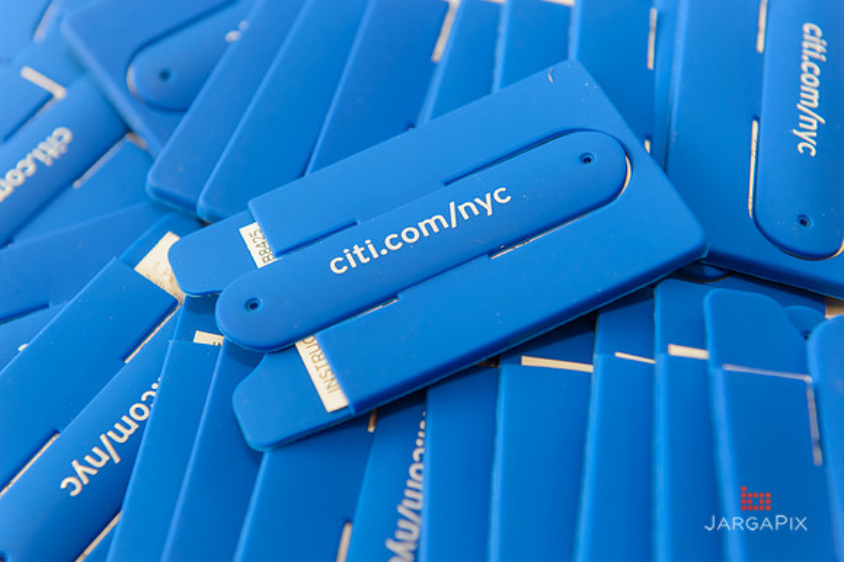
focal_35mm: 70
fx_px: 1640
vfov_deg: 19.4
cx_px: 422
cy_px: 281
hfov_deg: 28.9
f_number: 4.5
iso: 800
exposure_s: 1/160
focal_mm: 70
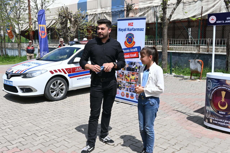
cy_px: 76
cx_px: 115
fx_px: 230
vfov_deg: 36.9
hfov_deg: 53.1
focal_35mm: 36
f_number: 7.1
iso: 100
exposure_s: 1/400
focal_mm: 24
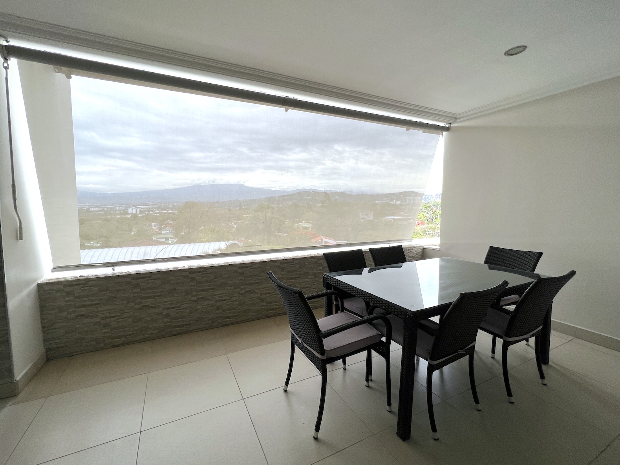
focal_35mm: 14
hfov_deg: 102.0
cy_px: 225
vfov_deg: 85.6
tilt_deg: -3.9
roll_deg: +0.9
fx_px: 251
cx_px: 298
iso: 32
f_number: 1.8
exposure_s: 1/263
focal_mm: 1.57
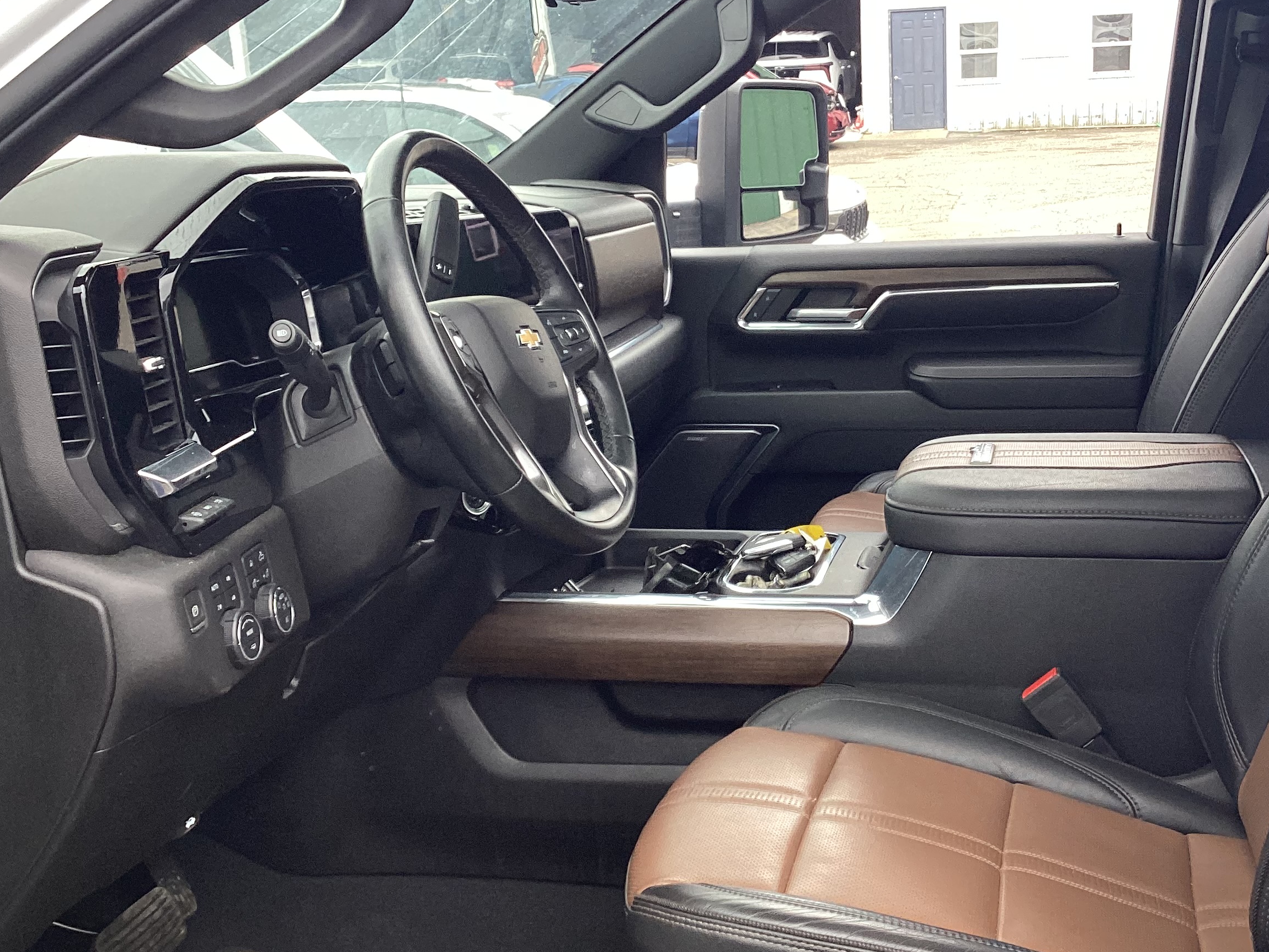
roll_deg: +2.9
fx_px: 1613
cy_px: 455
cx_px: 723
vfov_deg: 32.9
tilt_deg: -16.3
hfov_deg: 42.8
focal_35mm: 44
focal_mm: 3.3
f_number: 2.4
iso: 50
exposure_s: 1/120
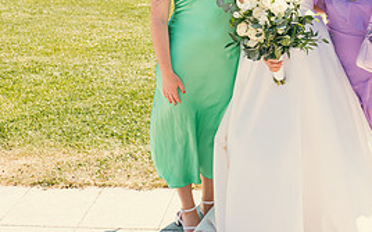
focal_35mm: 53
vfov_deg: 23.6
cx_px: 315
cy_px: 19
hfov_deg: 36.5
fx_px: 537
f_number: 5.6
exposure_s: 1/400
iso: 200
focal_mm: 24
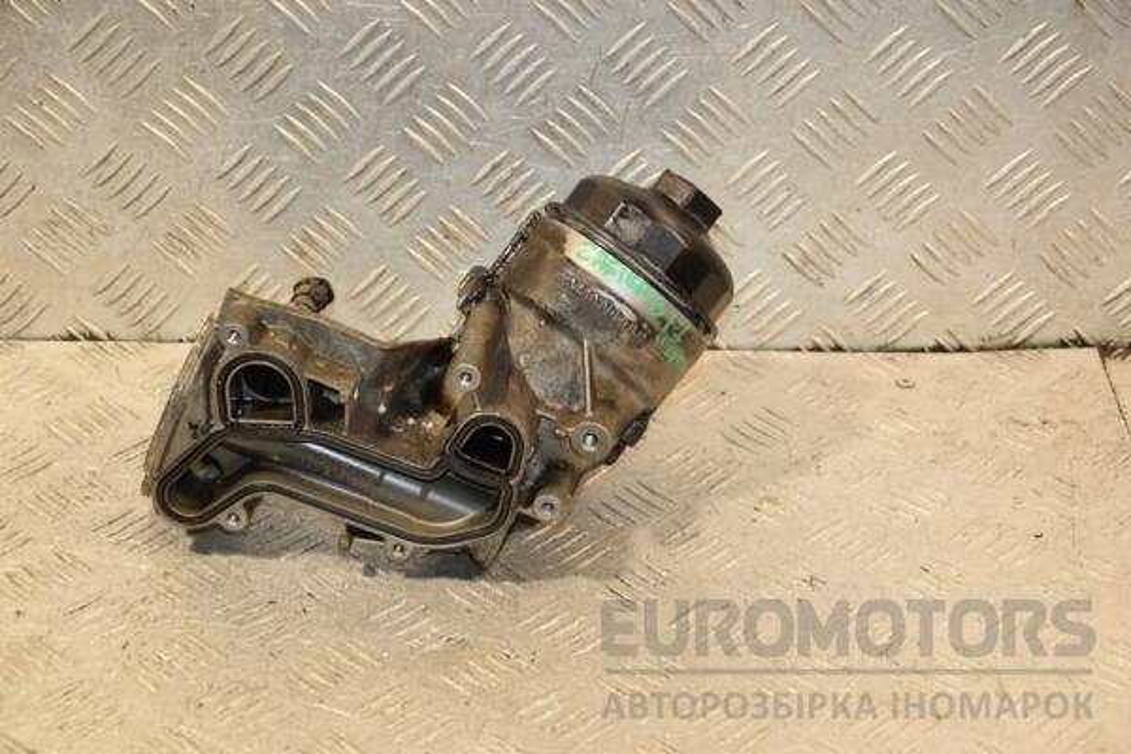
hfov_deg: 26.0
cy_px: 377
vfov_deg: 17.5
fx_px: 2450
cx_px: 566
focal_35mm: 78
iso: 800
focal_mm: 52
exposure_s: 1/200
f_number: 5
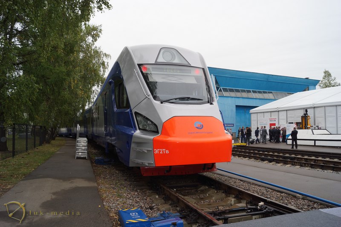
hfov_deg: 67.4
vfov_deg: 48.0
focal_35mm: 27
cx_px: 170
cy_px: 114
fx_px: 256
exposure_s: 1/125
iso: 100
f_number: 8
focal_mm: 18
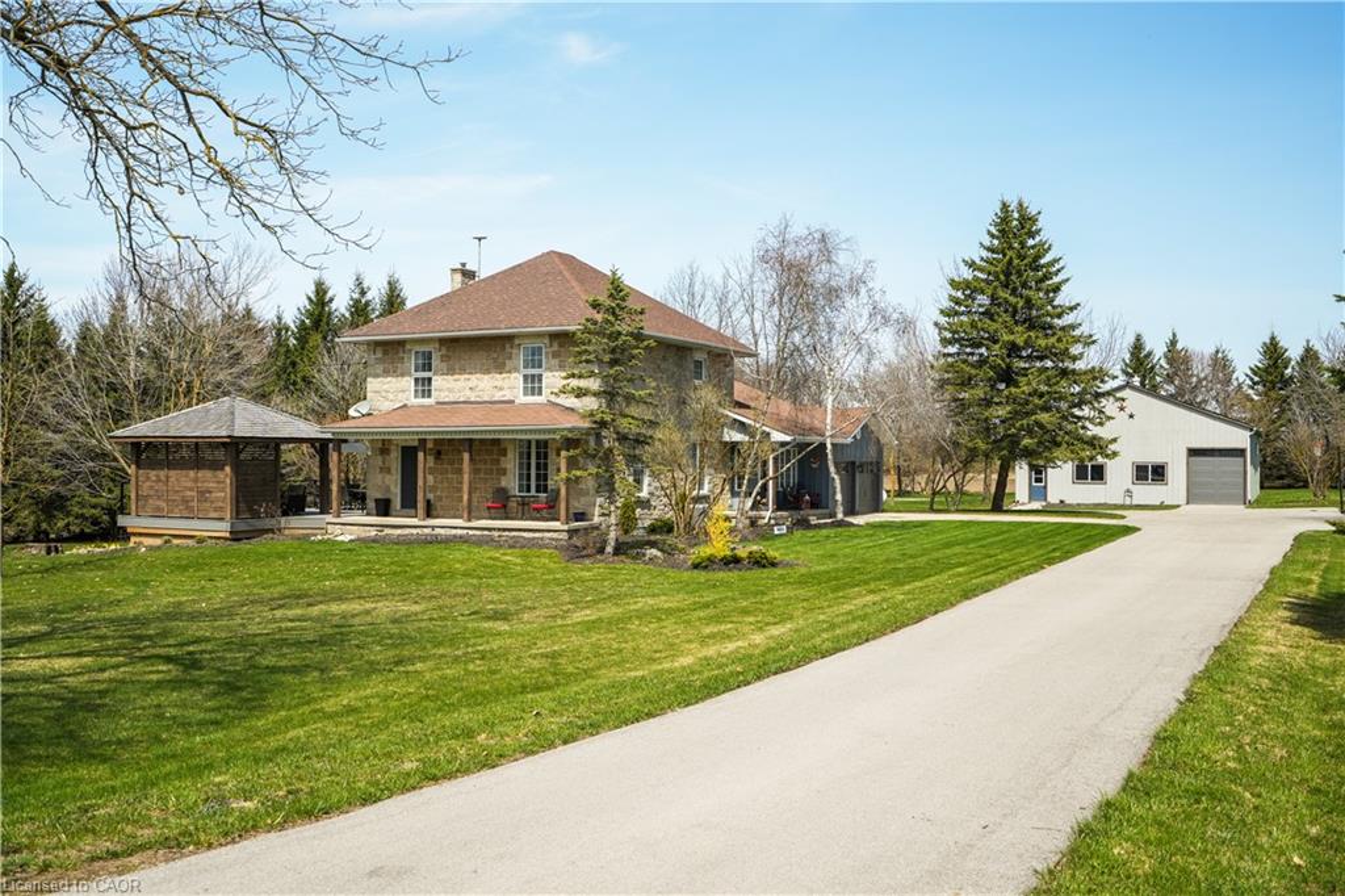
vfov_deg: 37.8
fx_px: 1307
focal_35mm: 35
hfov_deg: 54.4
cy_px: 448
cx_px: 672
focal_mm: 35
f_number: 7.1
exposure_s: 1/250
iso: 200
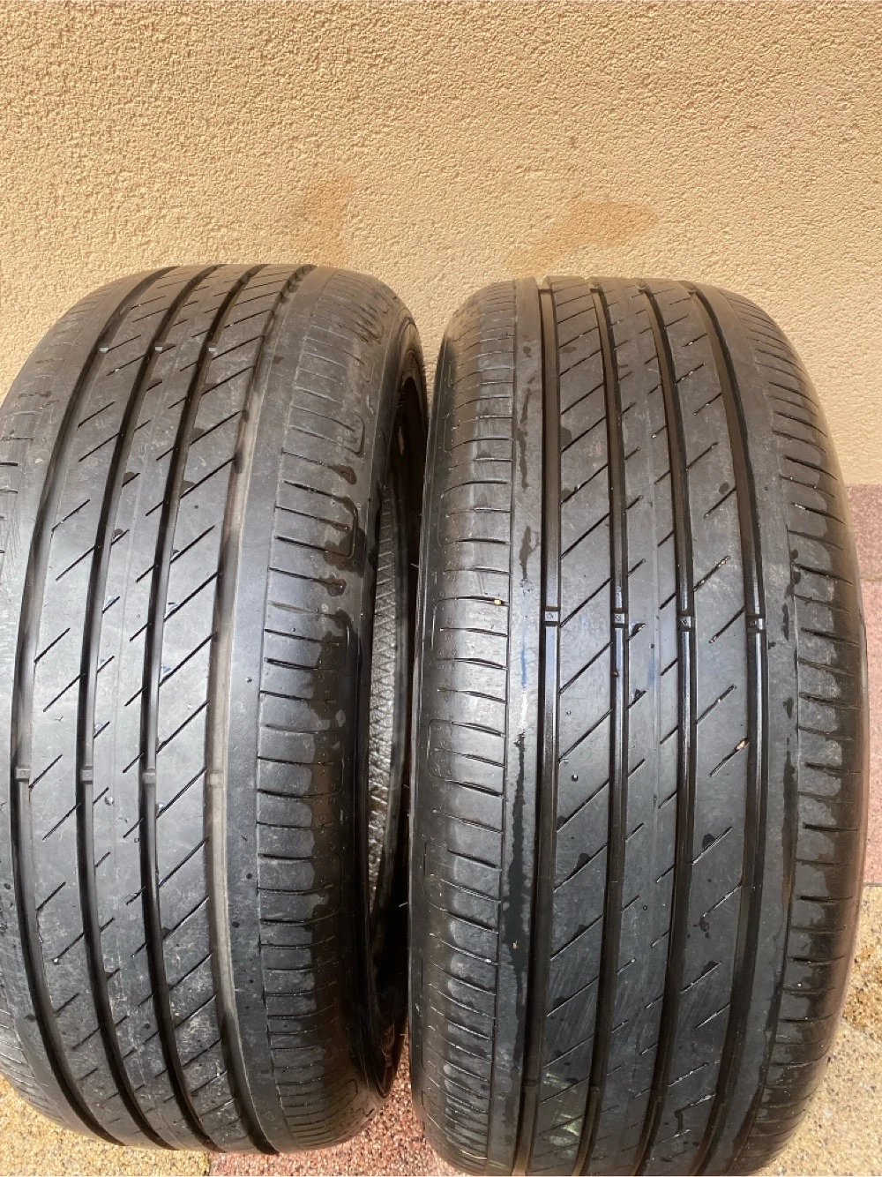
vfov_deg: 67.3
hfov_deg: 53.0
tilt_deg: -58.2
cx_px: 441
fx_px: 884
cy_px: 588
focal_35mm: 26
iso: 50
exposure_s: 1/121
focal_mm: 4.25
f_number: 1.8
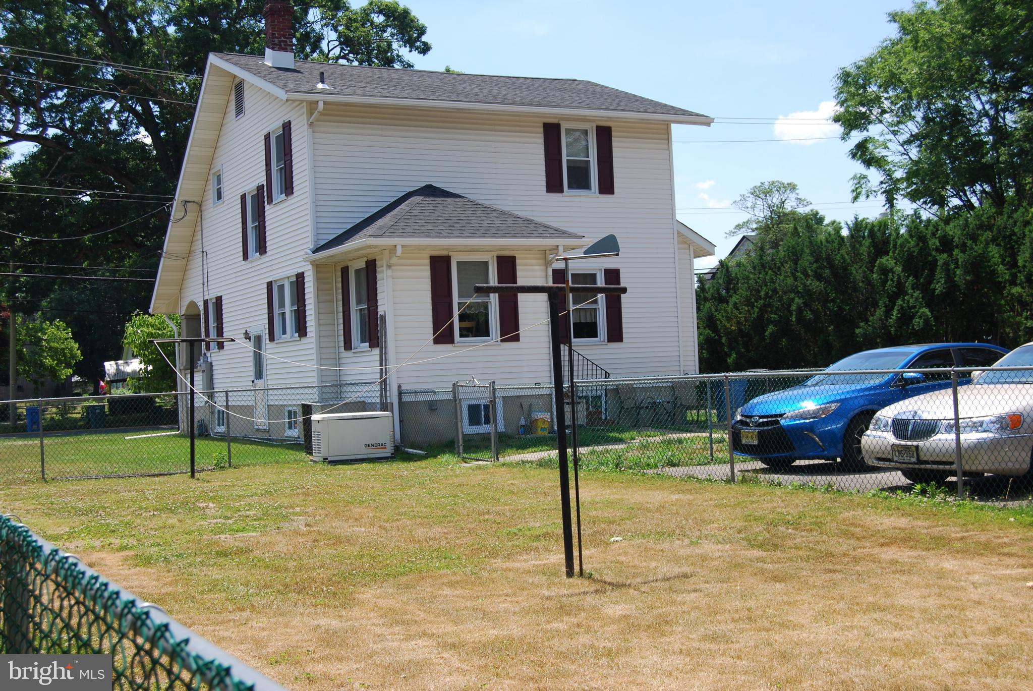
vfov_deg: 29.0
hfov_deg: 42.3
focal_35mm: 46
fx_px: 1336
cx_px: 516
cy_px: 346
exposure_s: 1/250
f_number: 8
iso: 100
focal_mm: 31
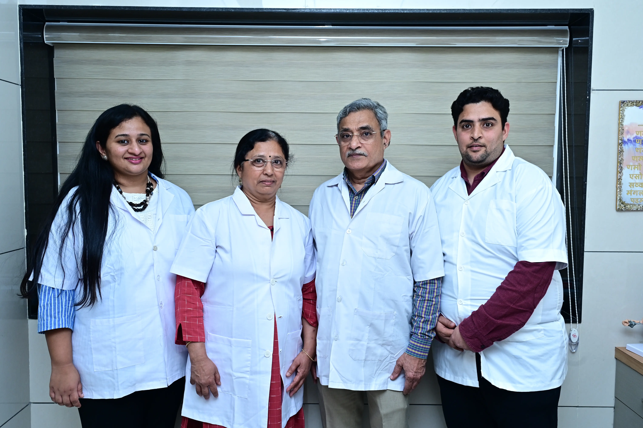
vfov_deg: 42.9
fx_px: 544
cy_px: 214
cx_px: 322
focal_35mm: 30
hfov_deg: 61.1
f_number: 8
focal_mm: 30.5
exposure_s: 1/125
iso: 800
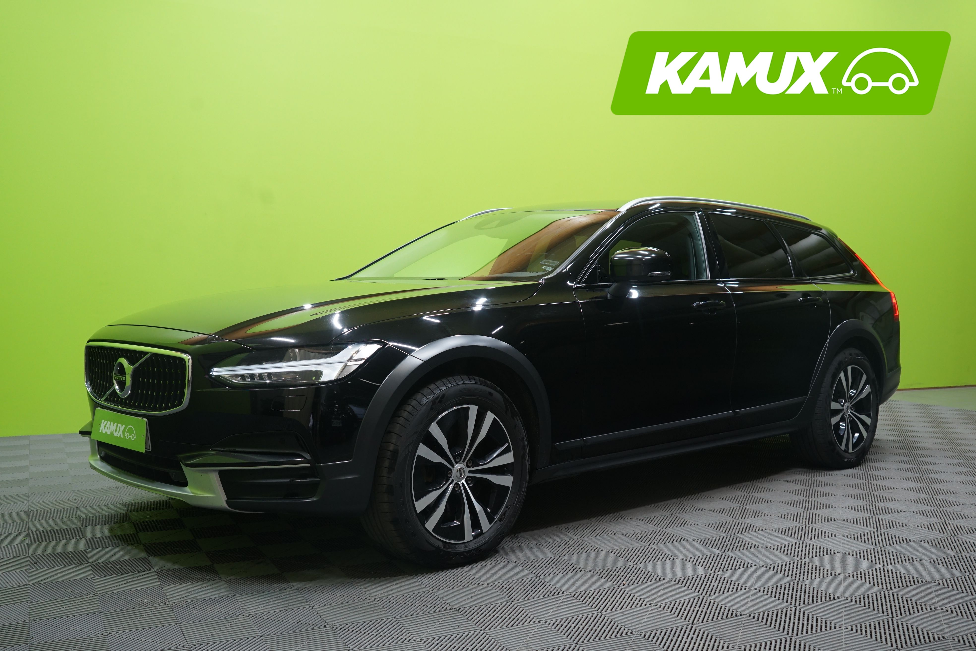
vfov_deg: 37.9
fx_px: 949
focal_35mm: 35
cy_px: 326
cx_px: 488
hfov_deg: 54.4
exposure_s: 1/20
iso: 800
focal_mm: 35
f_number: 5.6
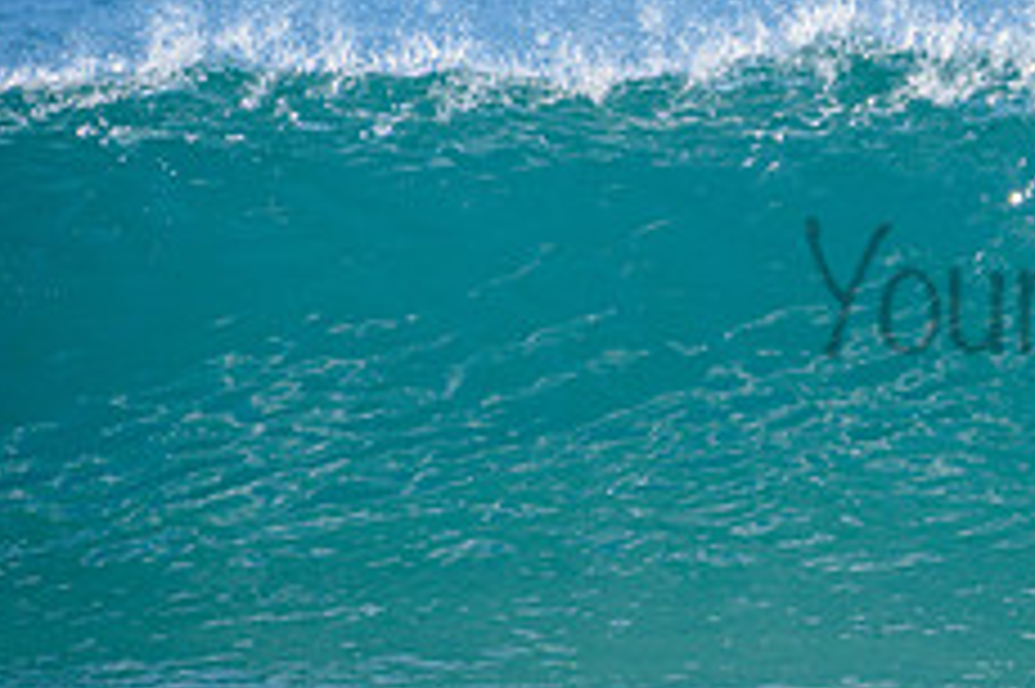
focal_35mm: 1275
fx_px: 36629
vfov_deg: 1.1
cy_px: 250
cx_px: 1269
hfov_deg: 1.6
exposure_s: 1/2000
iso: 200
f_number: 5.6
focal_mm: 500
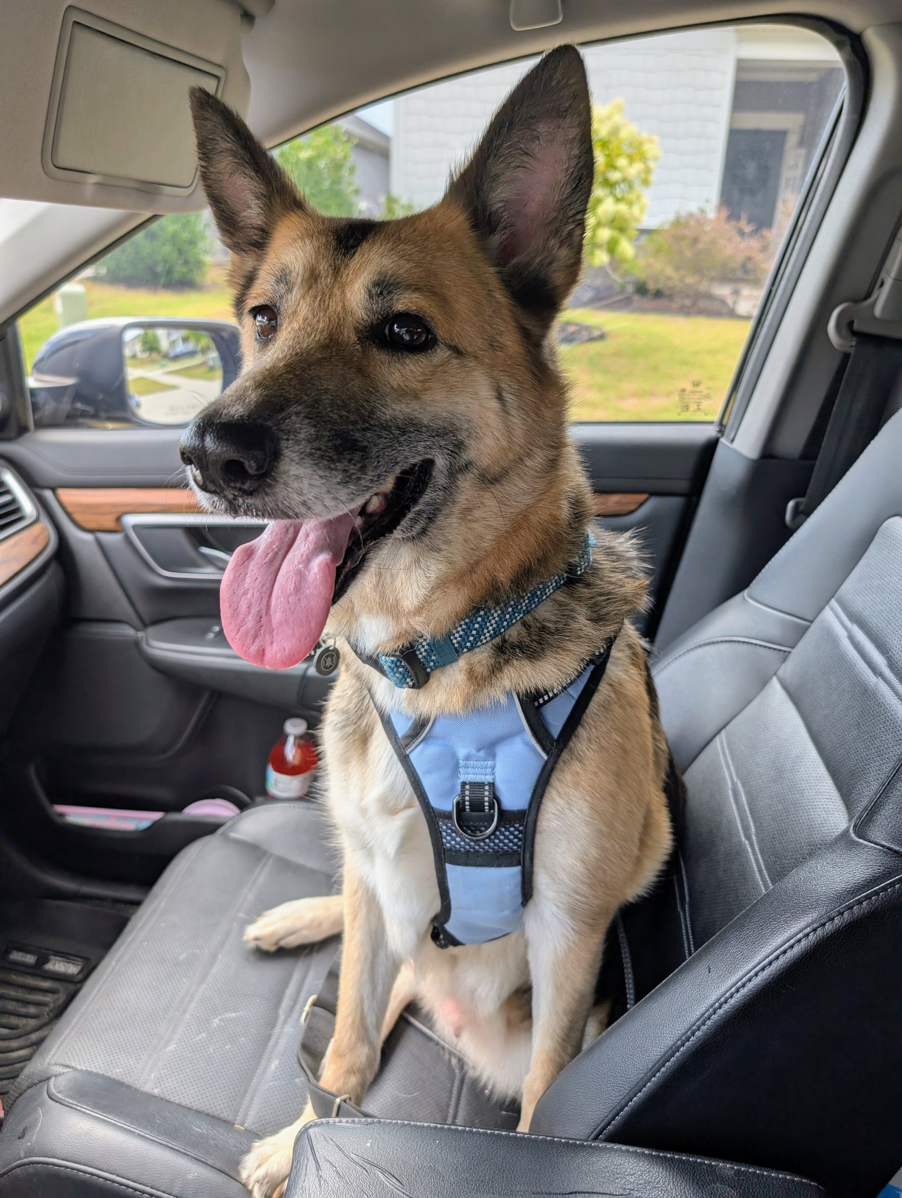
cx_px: 451
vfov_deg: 71.5
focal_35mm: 24
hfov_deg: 56.9
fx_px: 832
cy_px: 599
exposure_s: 1/93.1
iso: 20
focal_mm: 6.9
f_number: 1.68
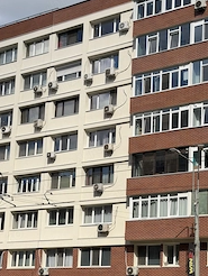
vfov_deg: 24.9
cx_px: 102
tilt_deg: +12.0
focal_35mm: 78
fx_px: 624
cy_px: 186
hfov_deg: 18.9
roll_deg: -2.5
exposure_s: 1/7143
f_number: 1.78
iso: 64
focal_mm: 6.76
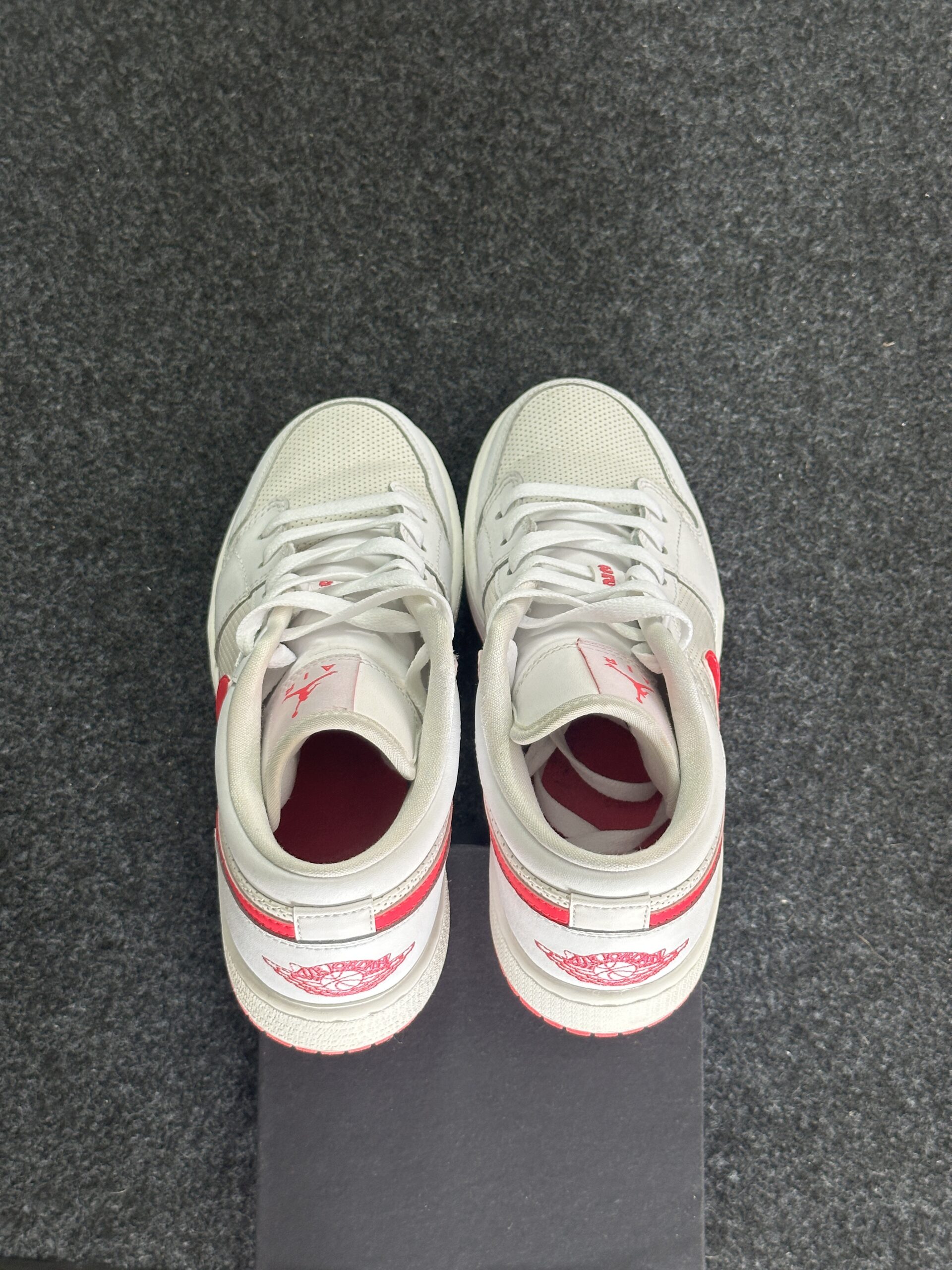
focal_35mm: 48
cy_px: 635
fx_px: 1760
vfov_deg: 39.7
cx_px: 476
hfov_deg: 30.3
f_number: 1.78
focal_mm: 6.86
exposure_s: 1/50
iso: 100
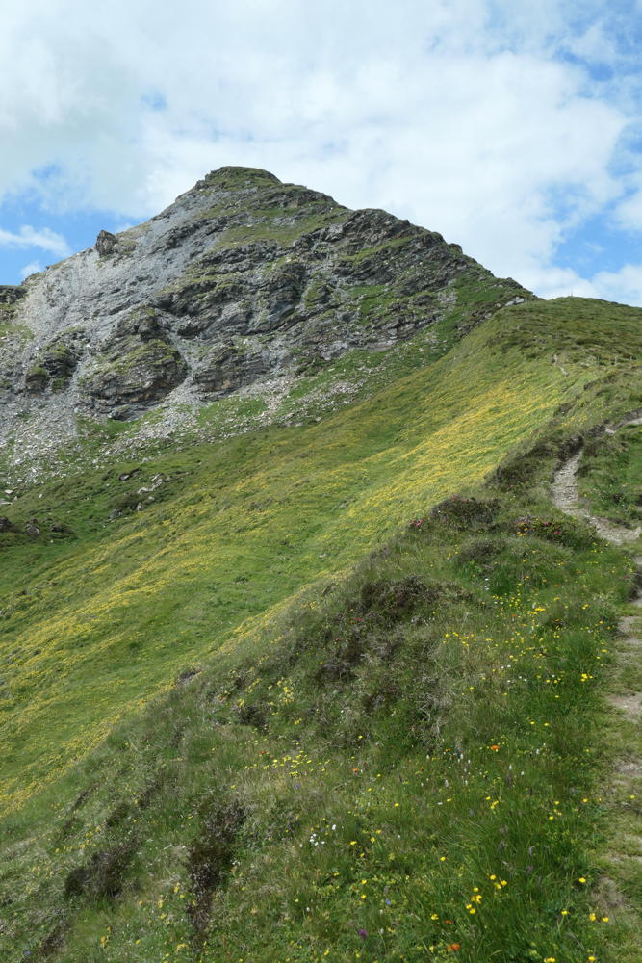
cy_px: 482
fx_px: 936
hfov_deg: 37.9
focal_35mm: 35
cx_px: 321
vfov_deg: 54.4
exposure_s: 1/1000
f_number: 5
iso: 200
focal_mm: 12.8
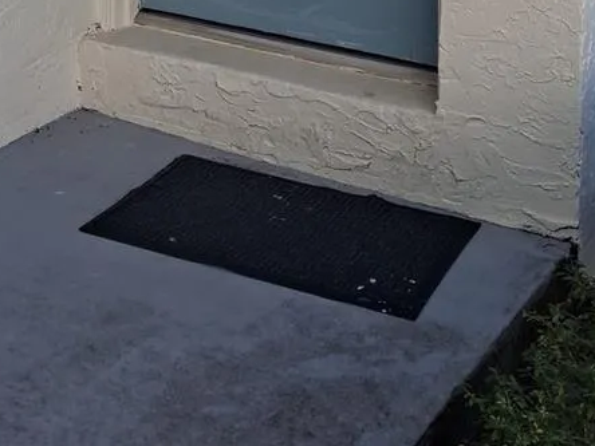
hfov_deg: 26.7
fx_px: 1255
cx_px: 261
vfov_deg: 17.2
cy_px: -315
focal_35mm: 73
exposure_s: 1/245
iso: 25
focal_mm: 4
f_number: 1.8
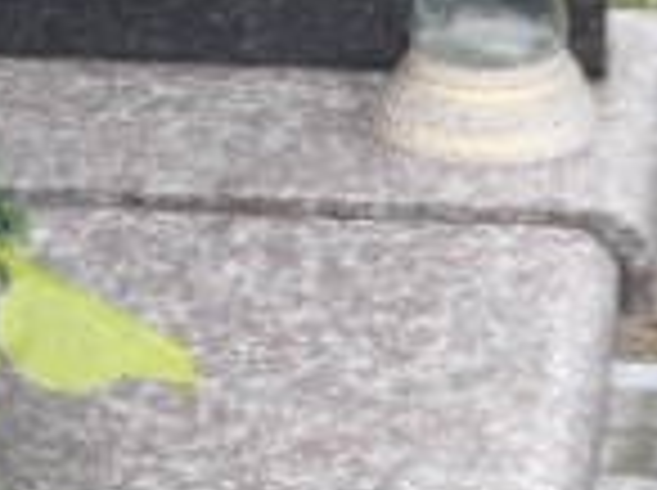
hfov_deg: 7.9
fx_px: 4737
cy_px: -94
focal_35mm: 250
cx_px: 158
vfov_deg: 5.9
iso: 80
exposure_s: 1/50
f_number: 4.5
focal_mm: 10.34
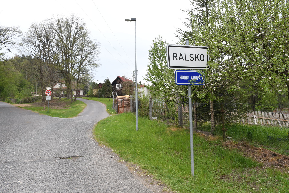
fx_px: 241
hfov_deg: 61.9
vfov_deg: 43.6
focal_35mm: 30
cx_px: 144
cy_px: 96
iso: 250
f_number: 11
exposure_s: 1/125
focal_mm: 20
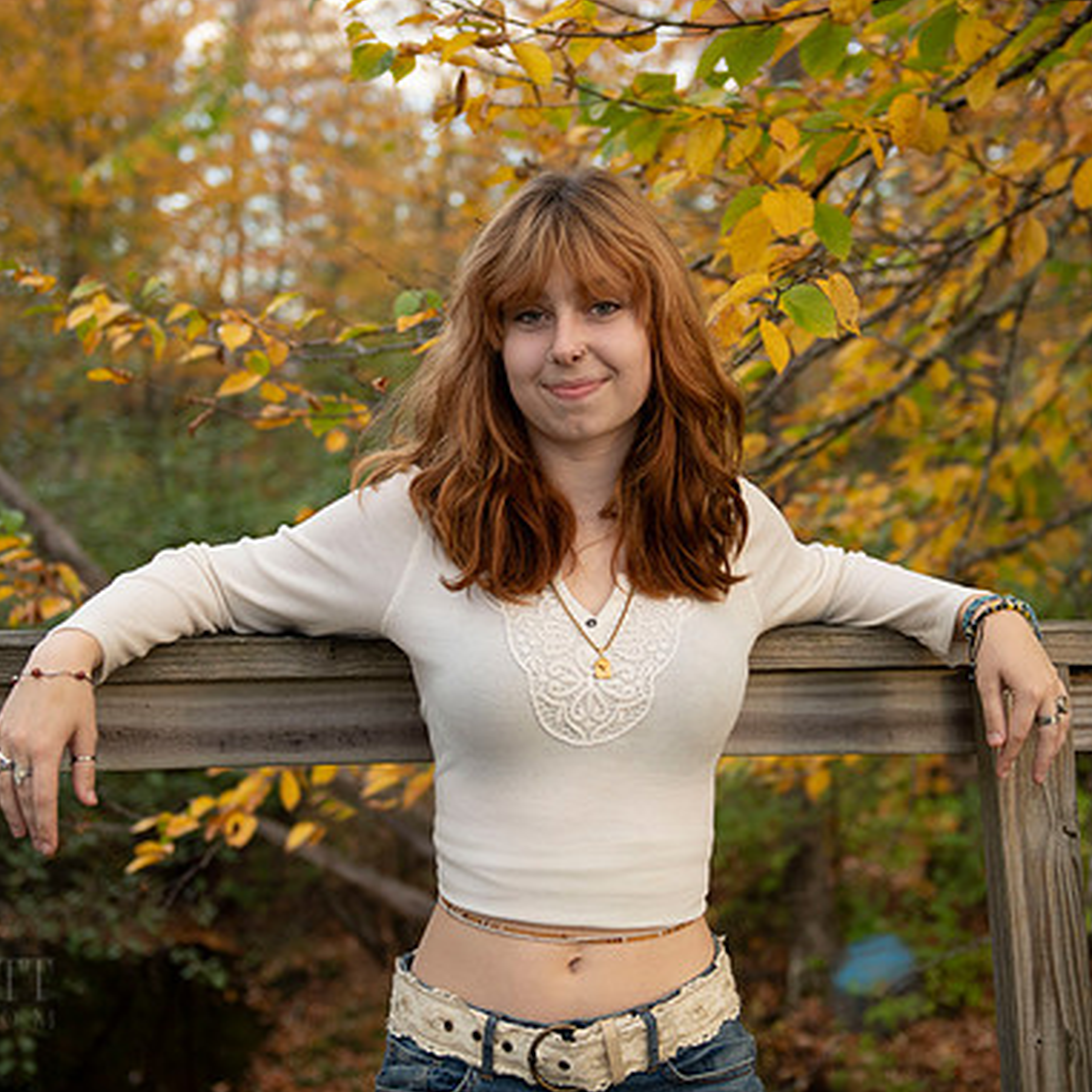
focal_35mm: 59
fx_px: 2106
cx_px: 543
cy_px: 475
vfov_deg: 29.0
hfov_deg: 29.1
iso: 400
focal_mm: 40
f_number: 2.8
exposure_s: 1/400
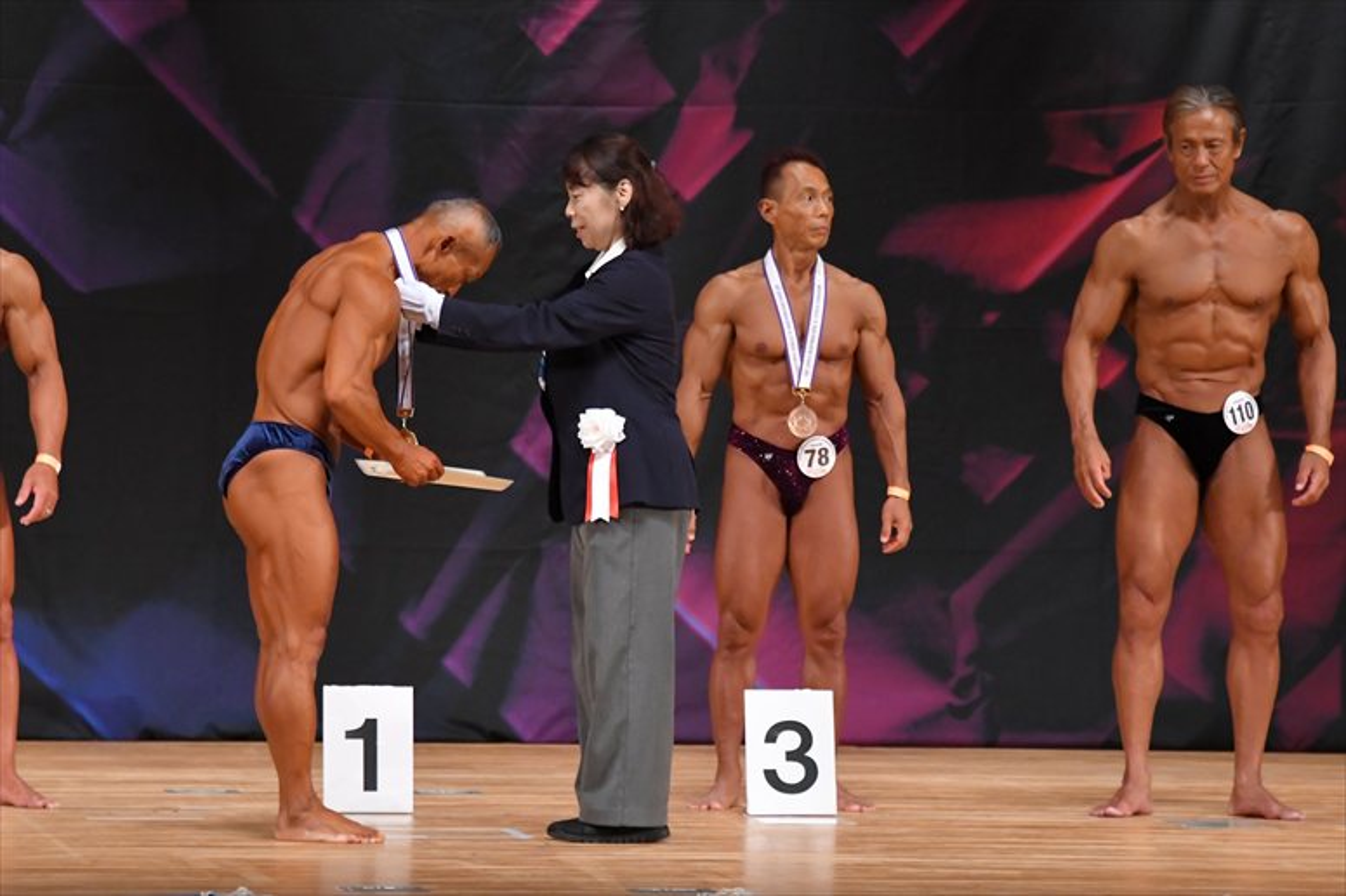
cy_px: 448
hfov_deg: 7.6
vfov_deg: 5.1
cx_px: 673
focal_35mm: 270
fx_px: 10090
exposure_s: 1/400
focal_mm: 180
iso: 4500
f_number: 5.6
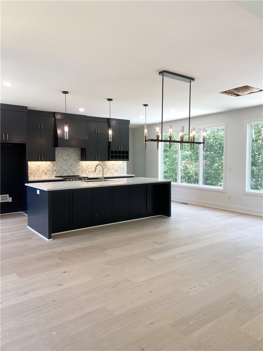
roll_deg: +0.5
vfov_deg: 67.3
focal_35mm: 26
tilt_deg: -2.2
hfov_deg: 53.1
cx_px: 132
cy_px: 176
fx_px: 263
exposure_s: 1/120
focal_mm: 4.25
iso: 32
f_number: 1.8
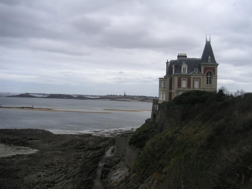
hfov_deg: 50.1
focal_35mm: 37
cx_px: 126
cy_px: 94
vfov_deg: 38.7
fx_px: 269
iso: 50
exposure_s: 1/125
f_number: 6.7
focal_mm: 5.7
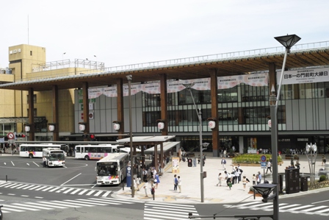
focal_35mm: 45
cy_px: 110
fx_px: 411
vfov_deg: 29.9
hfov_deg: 43.6
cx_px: 164
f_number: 7.1
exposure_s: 1/400
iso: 200
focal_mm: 30
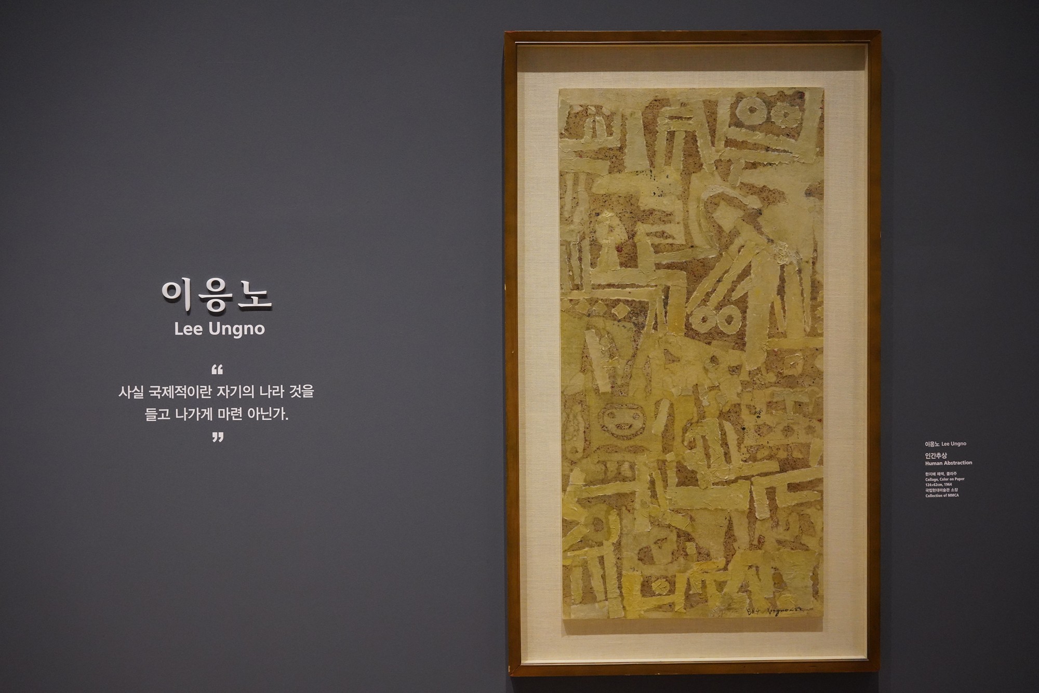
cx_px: 520
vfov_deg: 37.9
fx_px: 1010
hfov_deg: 54.4
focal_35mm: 35
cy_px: 346
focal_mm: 35
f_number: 8
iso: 6400
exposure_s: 1/100
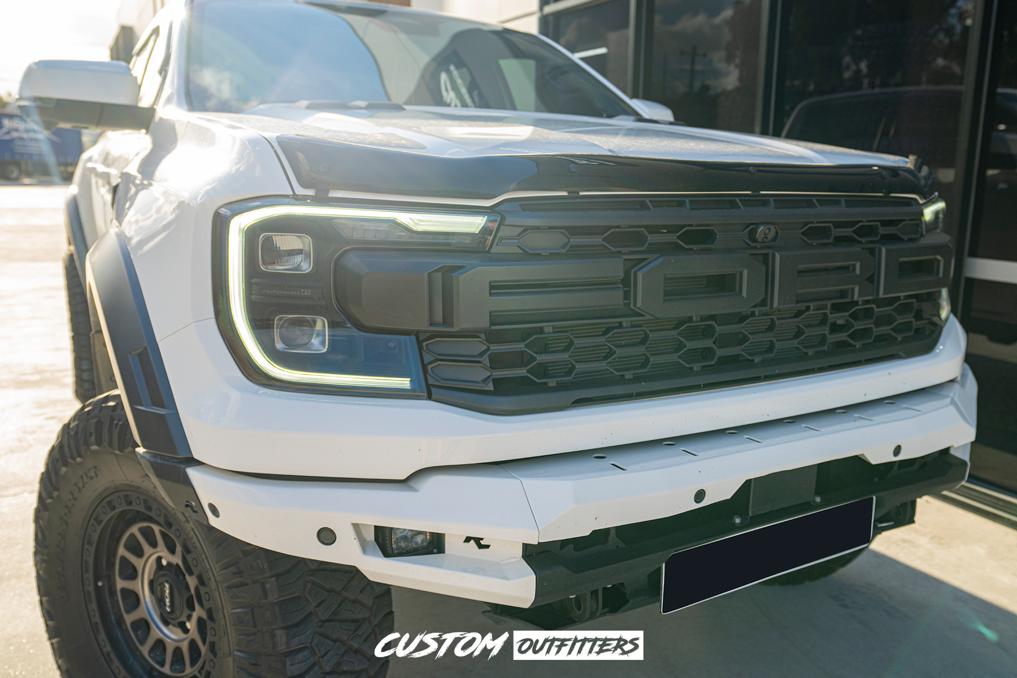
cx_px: 508
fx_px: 734
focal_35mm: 26
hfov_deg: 69.4
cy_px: 339
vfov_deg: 49.6
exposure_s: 1/80
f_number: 4.5
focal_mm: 26
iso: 100
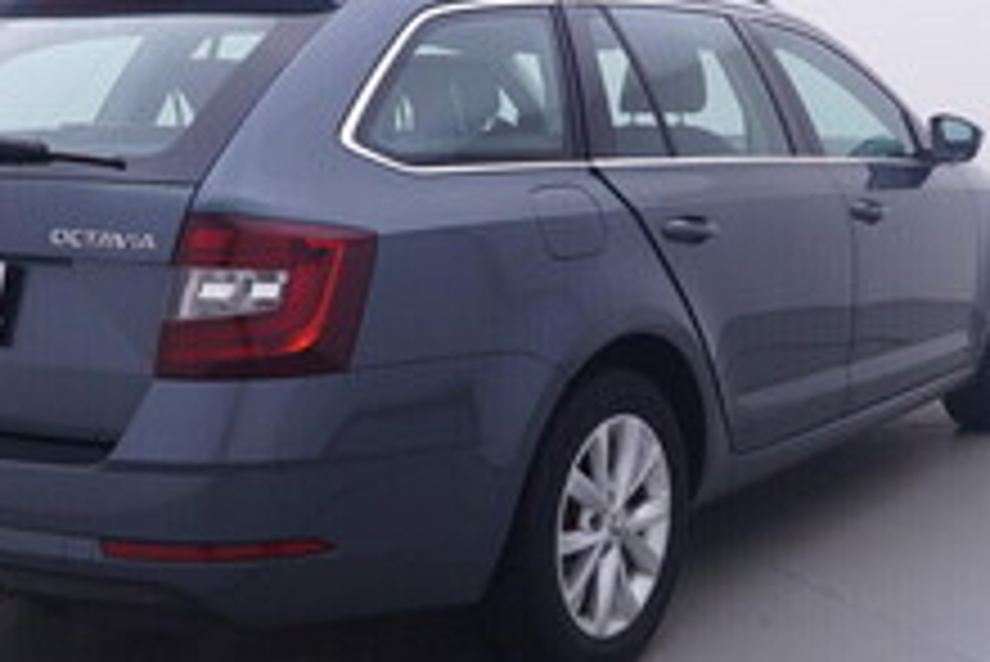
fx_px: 1548
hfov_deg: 35.3
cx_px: 605
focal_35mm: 56
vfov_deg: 23.9
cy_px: 169
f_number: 5
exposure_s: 1/80
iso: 200
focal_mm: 15
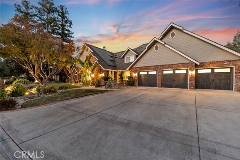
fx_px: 93
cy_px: 80
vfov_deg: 81.2
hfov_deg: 104.2
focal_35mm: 14
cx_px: 120
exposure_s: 1/160
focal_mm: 14
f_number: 2.8
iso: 8000
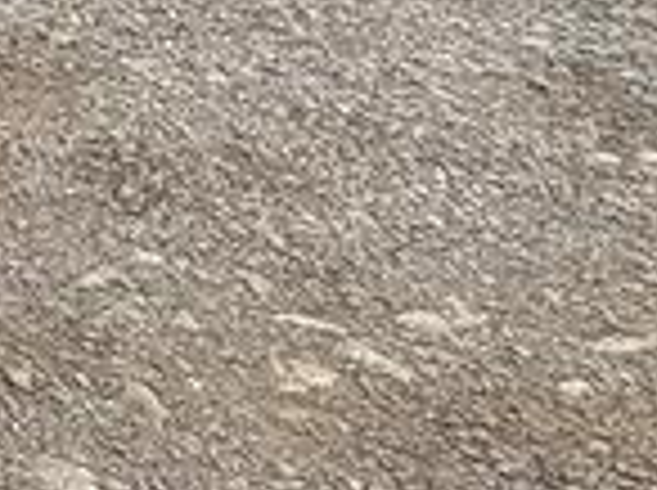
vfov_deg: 14.6
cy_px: -436
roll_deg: -2.1
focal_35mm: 86
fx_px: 1630
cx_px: -1246
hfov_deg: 12.0
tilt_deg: -5.6
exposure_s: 1/362
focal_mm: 2.22
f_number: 2.2
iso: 64
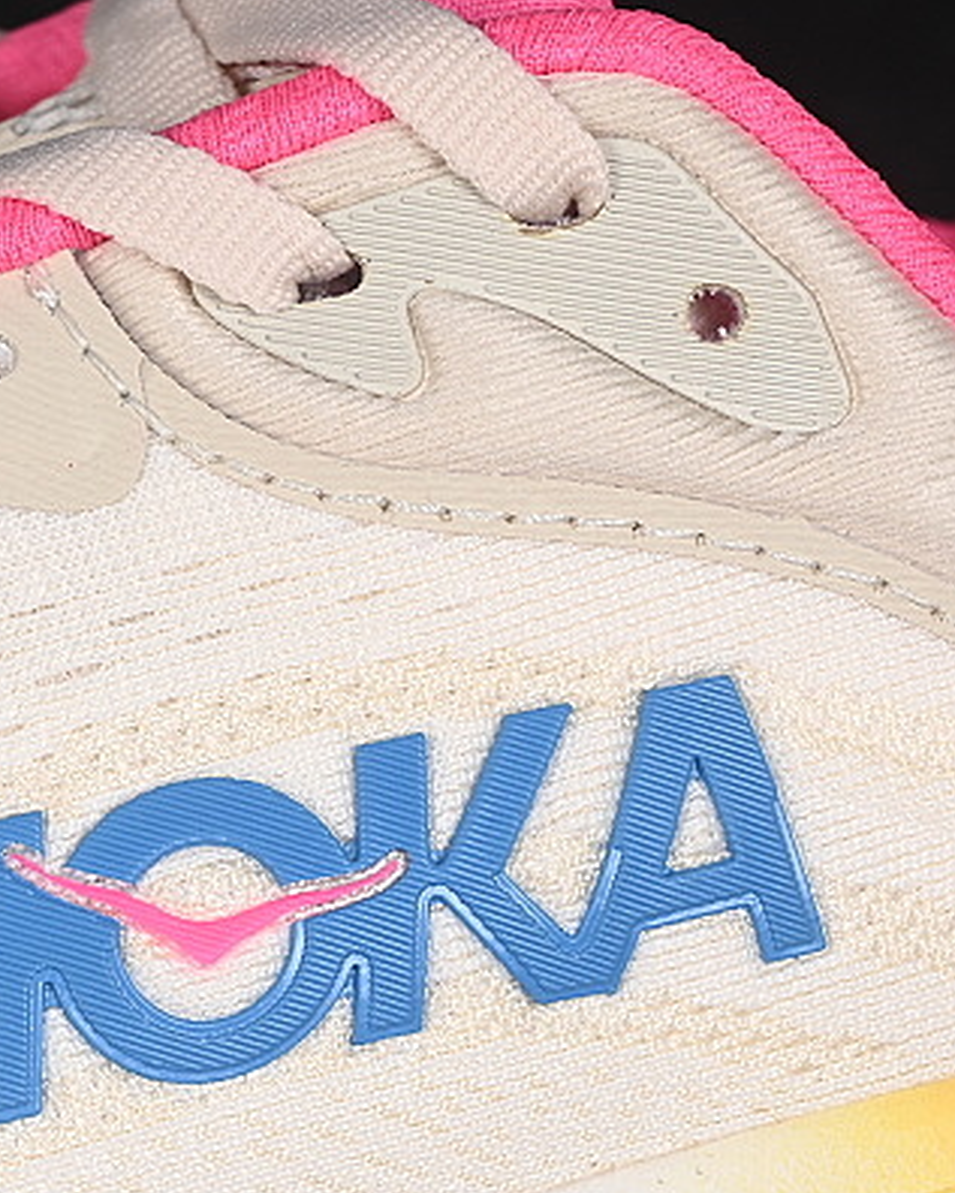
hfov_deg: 8.0
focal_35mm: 192
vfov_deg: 10.0
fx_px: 6781
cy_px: 910
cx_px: 229
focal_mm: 50
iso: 160
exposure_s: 1/80
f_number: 7.1
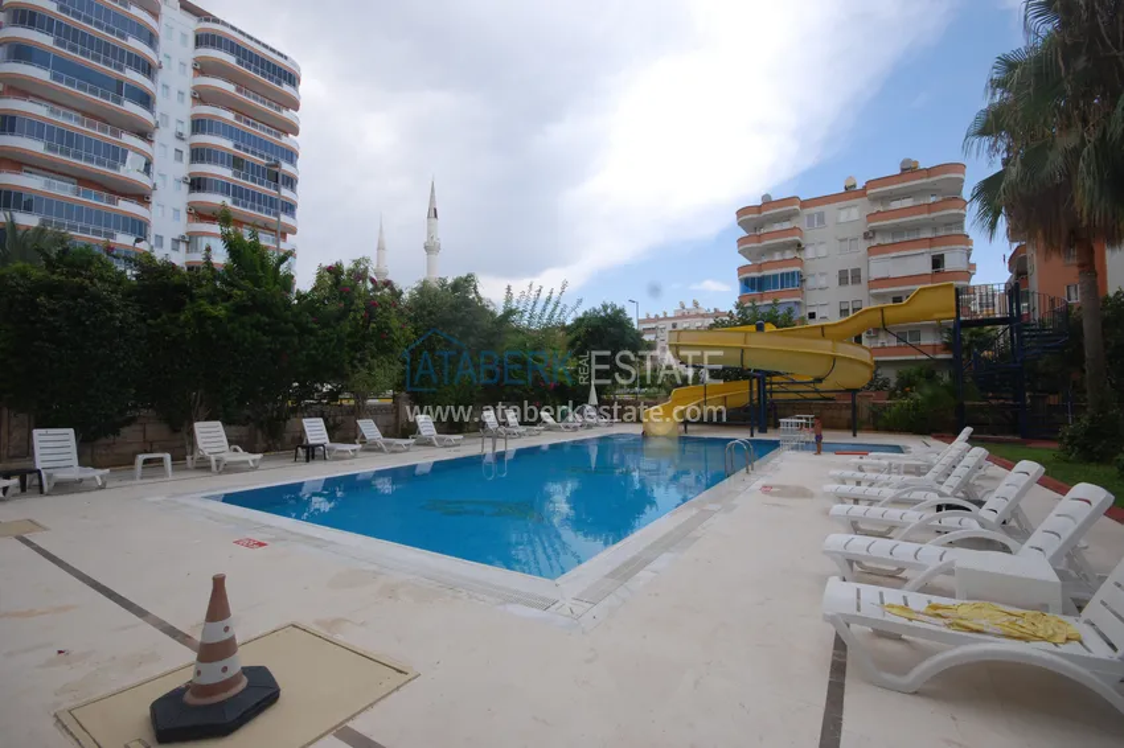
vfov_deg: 77.3
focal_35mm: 15
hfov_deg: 100.4
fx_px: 468
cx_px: 562
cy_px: 374
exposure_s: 1/200
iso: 200
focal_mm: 10
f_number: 10
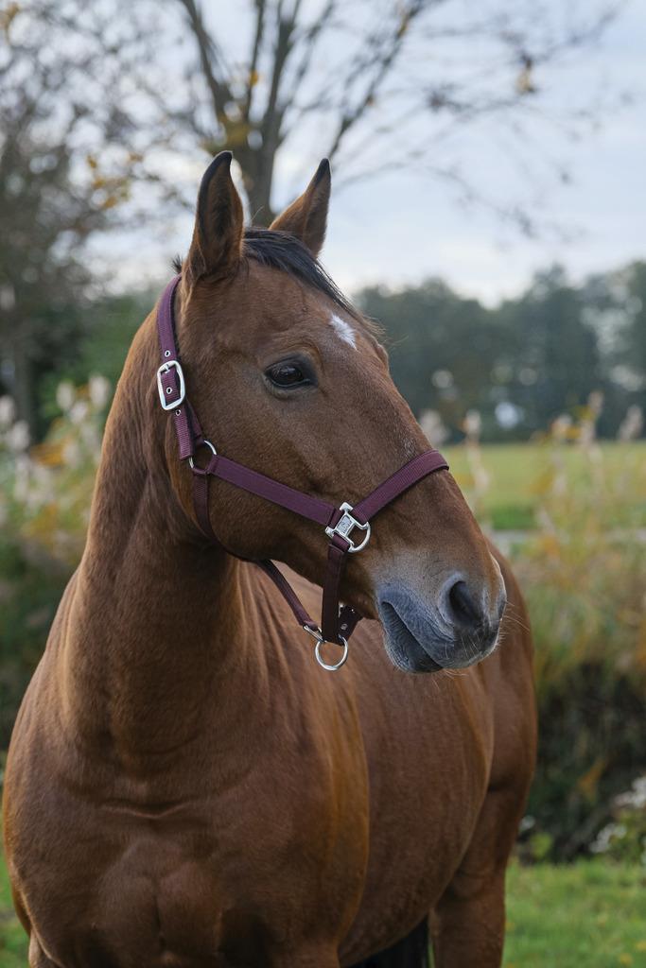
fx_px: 3874
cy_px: 484
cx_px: 323
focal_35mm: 144
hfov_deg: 9.5
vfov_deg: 14.2
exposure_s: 1/1000
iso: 1250
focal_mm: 96.2
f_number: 4.5
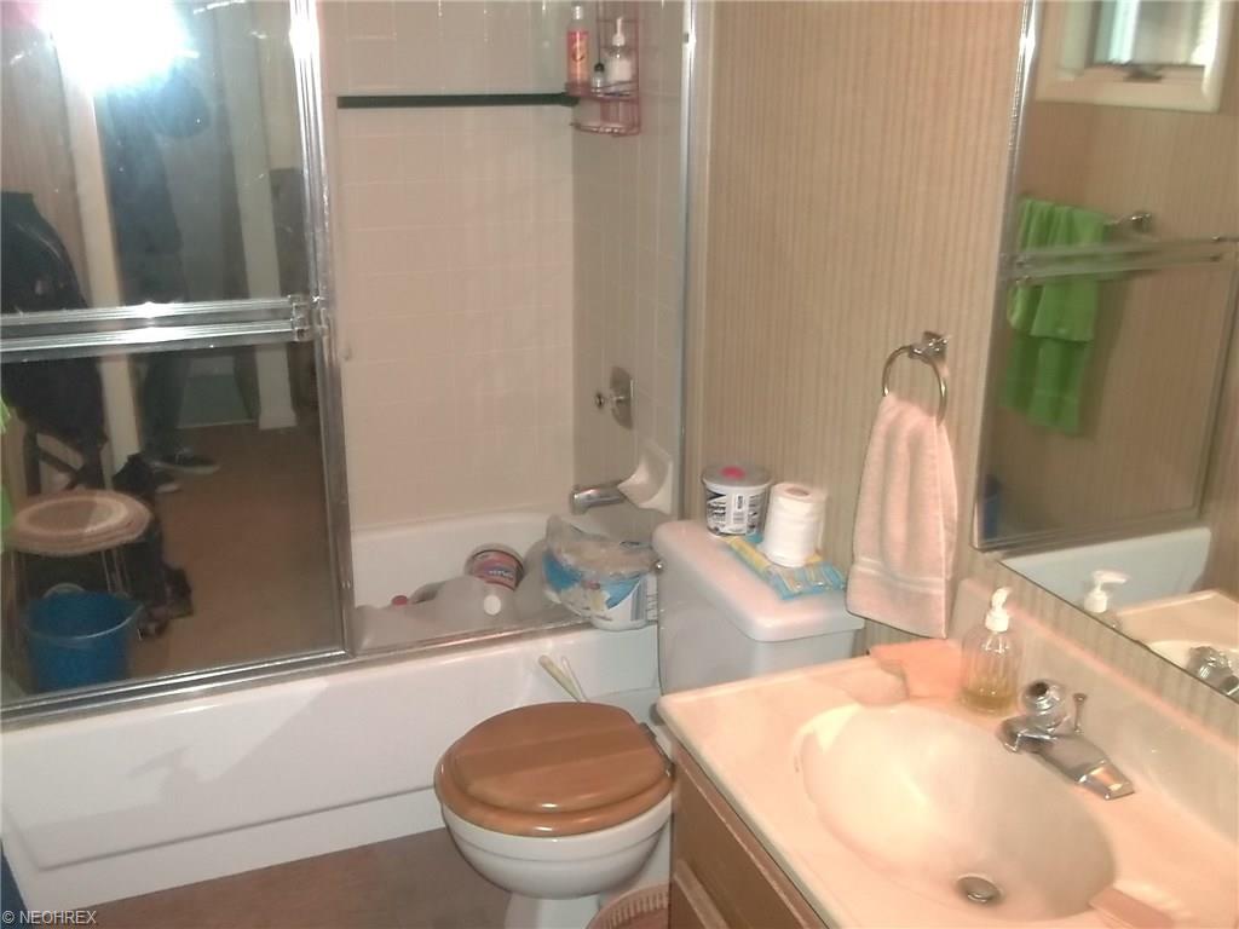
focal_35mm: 33
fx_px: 1181
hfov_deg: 55.4
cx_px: 620
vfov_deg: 42.9
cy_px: 464
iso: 320
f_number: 3.3
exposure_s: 1/30
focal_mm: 5.9
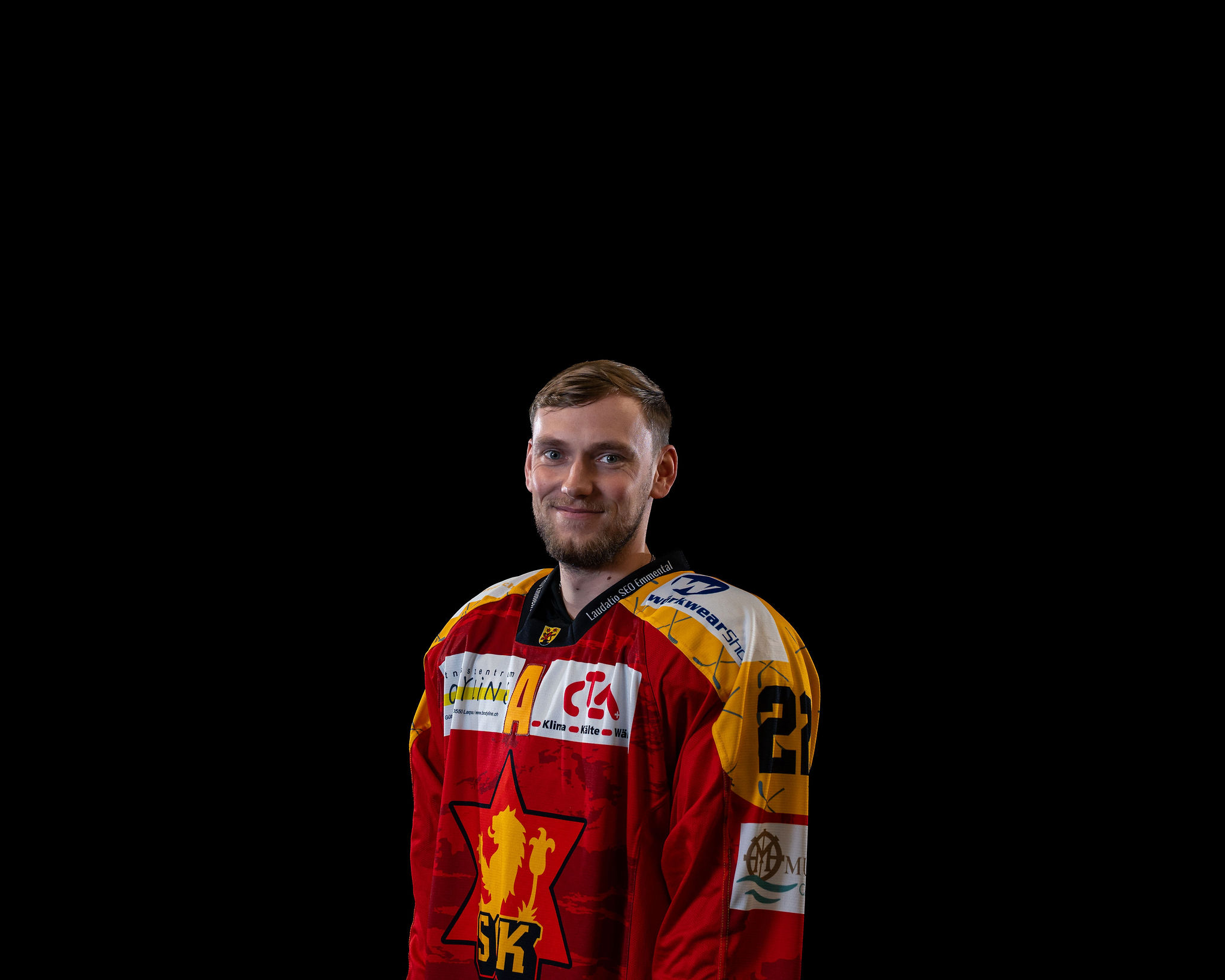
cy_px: 490
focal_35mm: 79
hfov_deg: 24.2
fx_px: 2858
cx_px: 600
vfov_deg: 19.5
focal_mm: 70
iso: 200
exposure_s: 1/100
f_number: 5
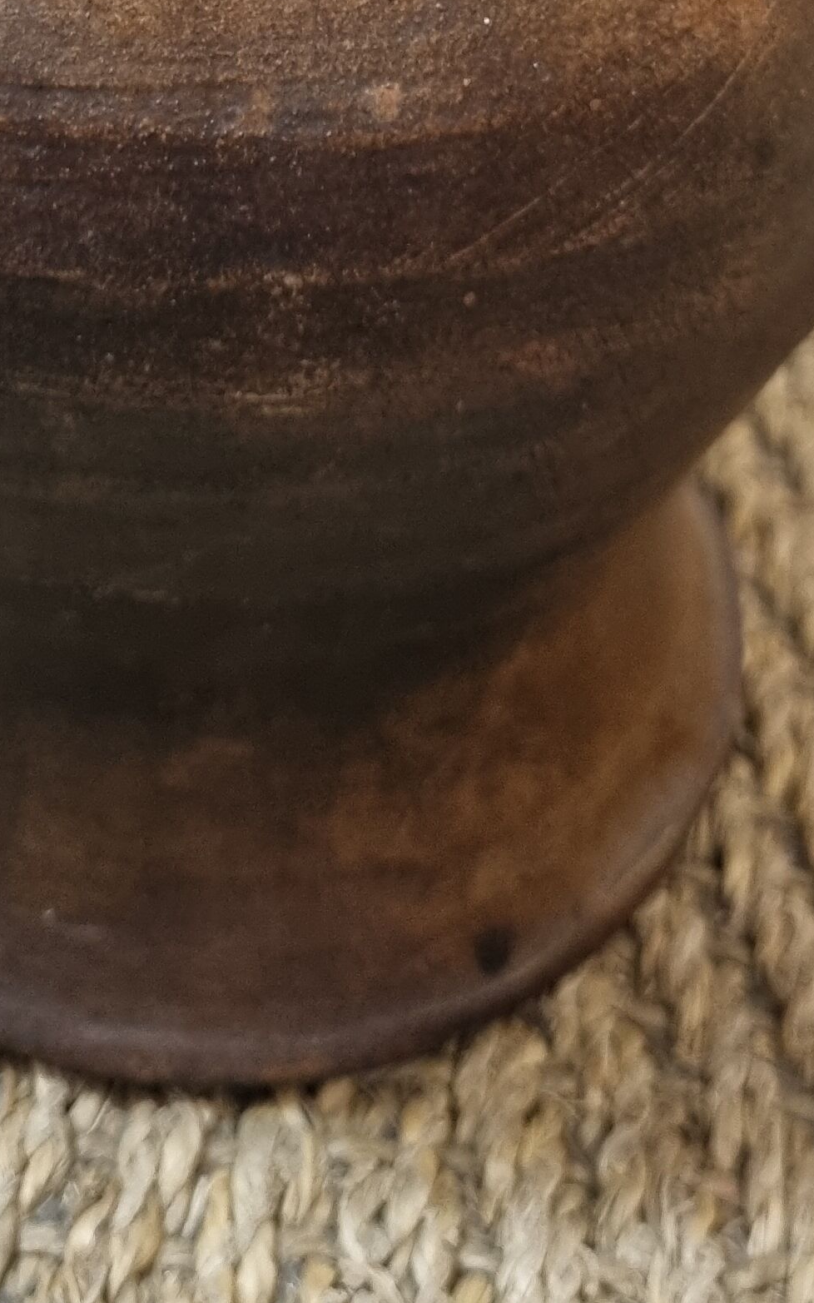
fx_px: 2520
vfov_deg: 25.6
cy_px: -315
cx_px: 320
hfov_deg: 18.3
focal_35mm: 71
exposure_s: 1/50
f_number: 1.8
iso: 500
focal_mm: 5.4
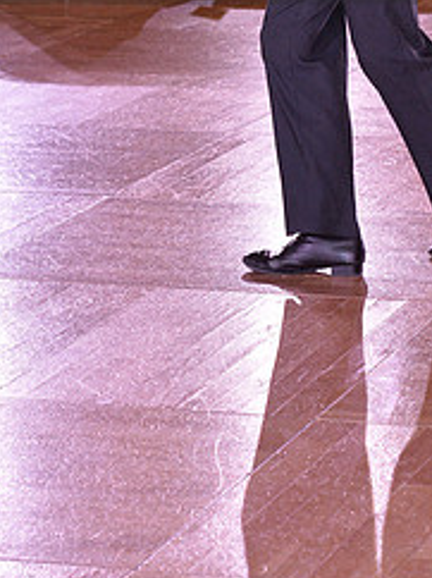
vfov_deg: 8.1
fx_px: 4034
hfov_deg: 6.1
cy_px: -74
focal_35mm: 242
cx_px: 90
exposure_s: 1/250
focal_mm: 105
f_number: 6.3
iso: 2000
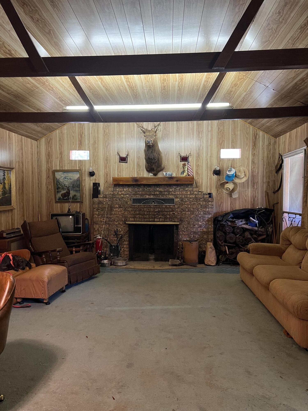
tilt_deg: -0.4
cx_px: 154
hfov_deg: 53.1
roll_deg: +1.6
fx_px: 308
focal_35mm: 26
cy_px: 206
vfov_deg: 67.3
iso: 250
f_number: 1.5
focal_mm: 5.7
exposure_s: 1/60
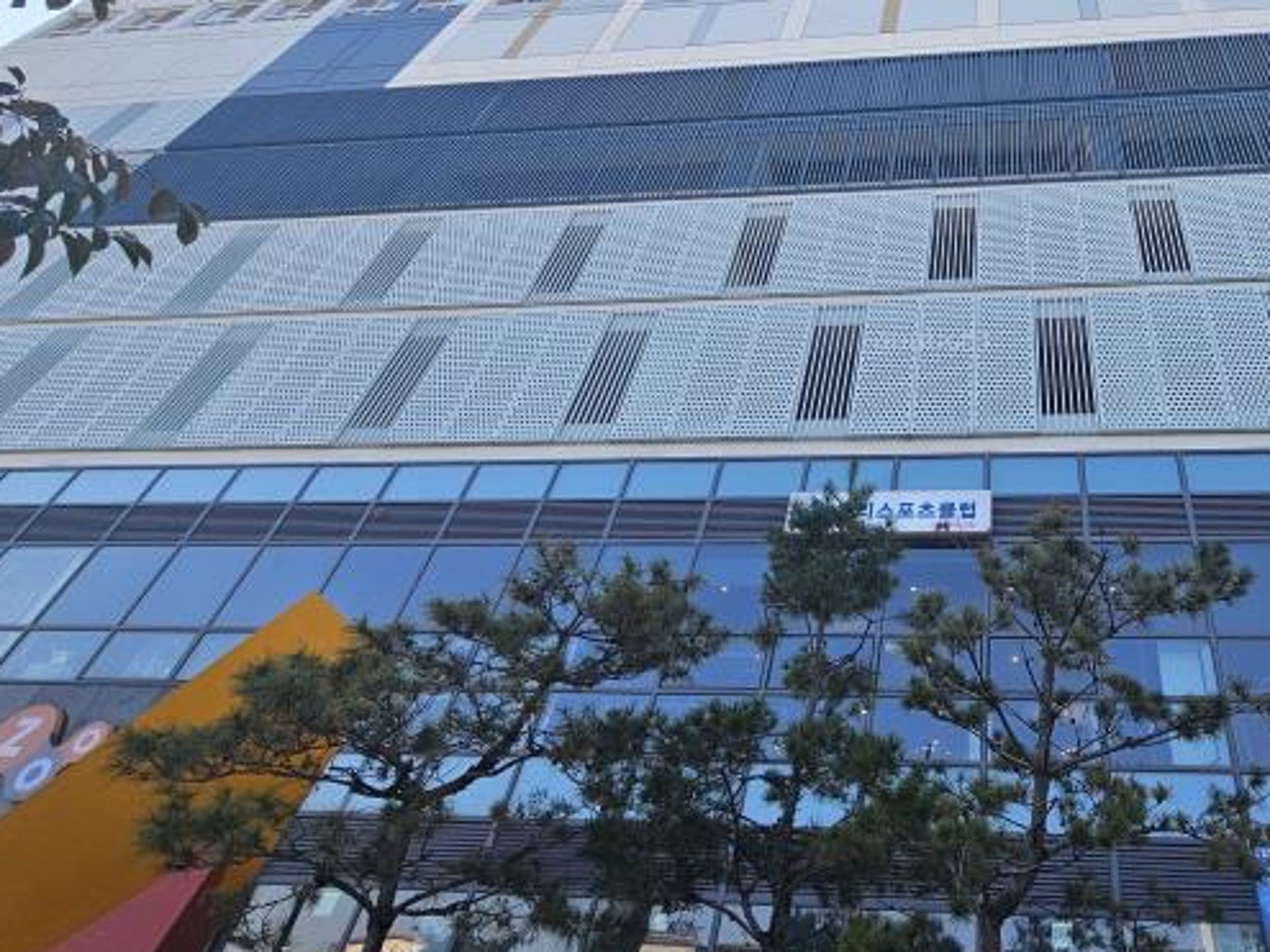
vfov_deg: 62.5
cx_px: 931
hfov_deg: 74.1
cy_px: 357
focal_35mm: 21
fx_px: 770
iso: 64
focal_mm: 2.2
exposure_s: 1/790
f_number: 2.2
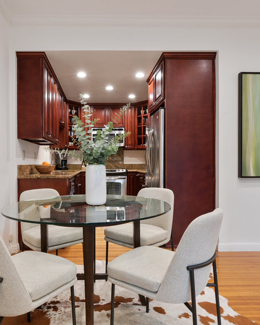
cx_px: 103
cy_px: 164
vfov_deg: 66.0
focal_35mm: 26
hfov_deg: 54.5
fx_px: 250
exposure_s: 1/10
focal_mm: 18
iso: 400
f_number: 11
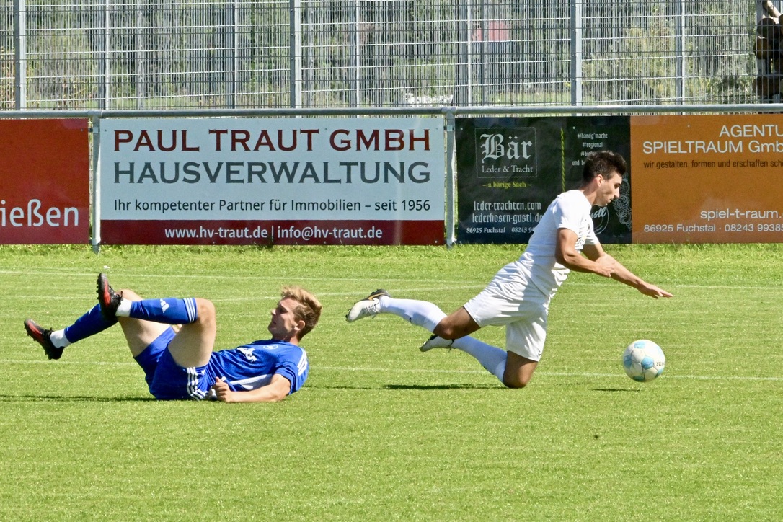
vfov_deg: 5.3
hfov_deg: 7.9
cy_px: 261
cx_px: 392
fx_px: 5655
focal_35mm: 260
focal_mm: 260
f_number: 25
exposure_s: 1/1250
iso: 3200
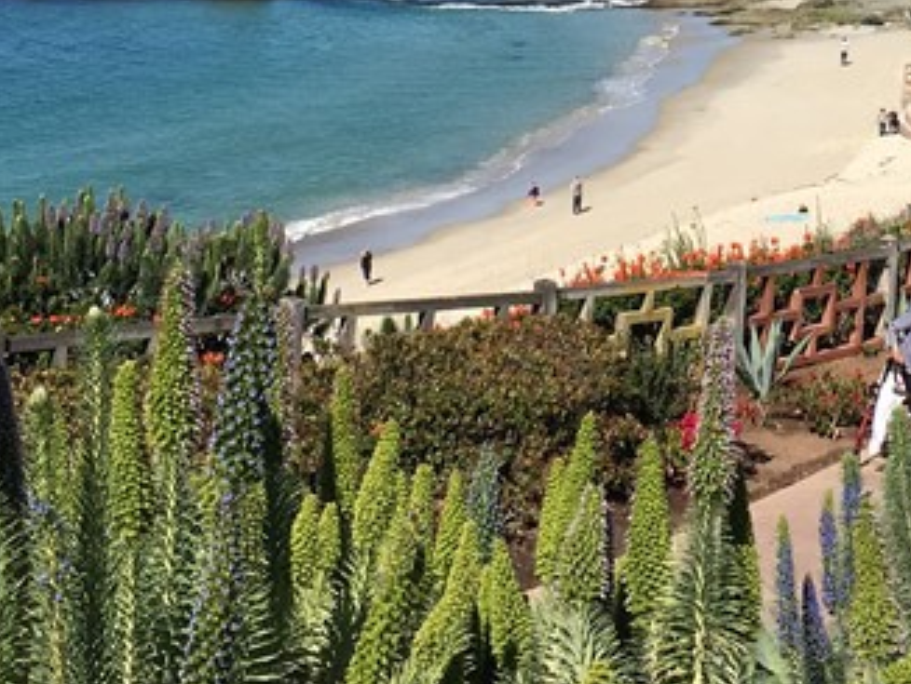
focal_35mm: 91
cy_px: -248
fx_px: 2397
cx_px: 771
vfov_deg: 15.4
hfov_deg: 21.2
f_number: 2.2
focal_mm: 4.15
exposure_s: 1/1832
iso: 25
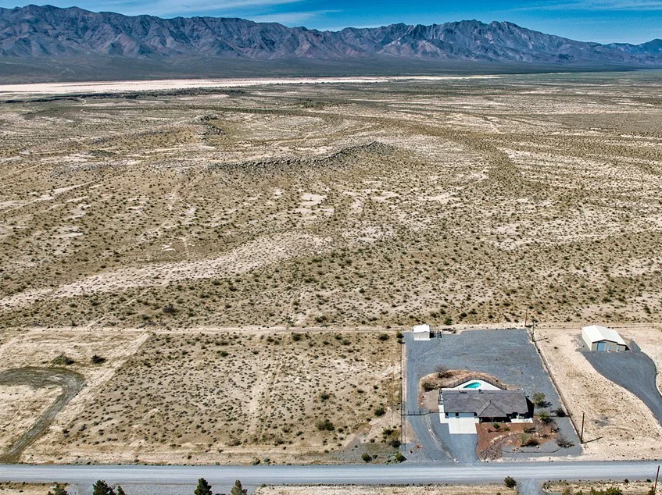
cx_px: 398
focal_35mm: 29
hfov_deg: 61.2
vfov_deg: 48.1
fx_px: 554
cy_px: 265
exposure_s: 1/800
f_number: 2.8
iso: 100
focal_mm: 12.29
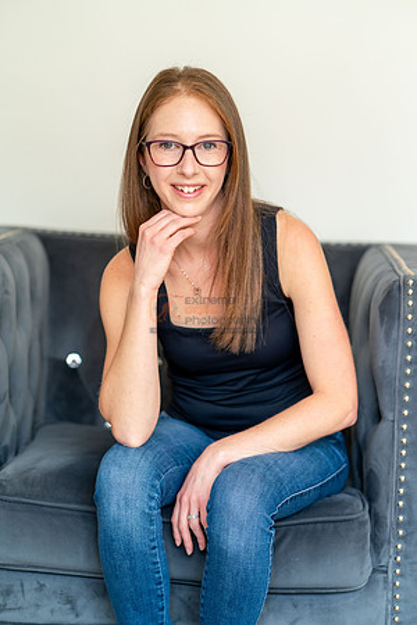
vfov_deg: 23.9
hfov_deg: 16.1
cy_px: 312
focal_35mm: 85
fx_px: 1477
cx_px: 208
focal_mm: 85
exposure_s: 1/200
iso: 500
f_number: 2.5
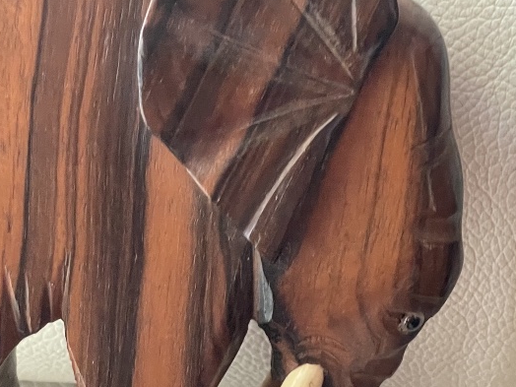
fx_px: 1774
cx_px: 547
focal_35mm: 119
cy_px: 377
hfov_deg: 16.1
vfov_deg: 12.3
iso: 250
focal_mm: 6
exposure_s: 1/60
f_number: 2
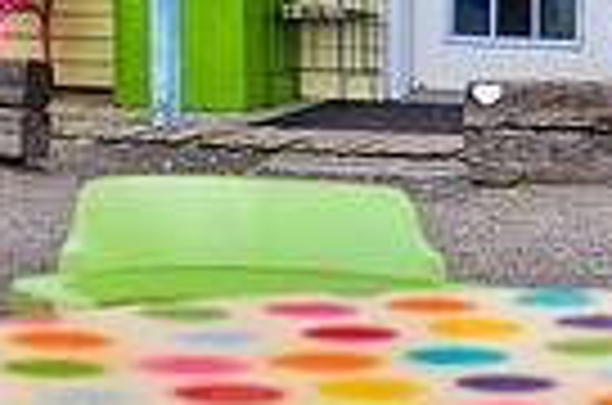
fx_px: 3630
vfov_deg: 6.2
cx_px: 544
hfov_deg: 9.6
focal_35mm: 214
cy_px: -396
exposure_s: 1/1600
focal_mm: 50
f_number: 4
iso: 200
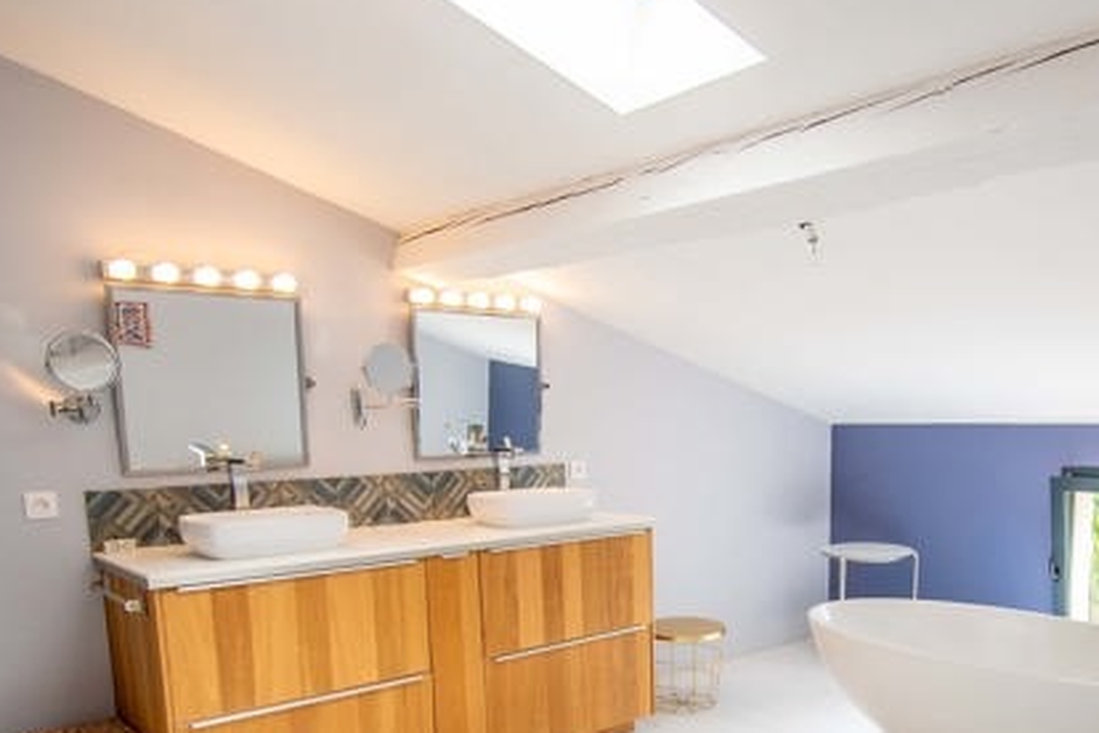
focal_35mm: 29
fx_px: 885
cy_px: 564
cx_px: 698
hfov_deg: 62.6
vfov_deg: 43.3
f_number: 5
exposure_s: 1/80
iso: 500
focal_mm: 10
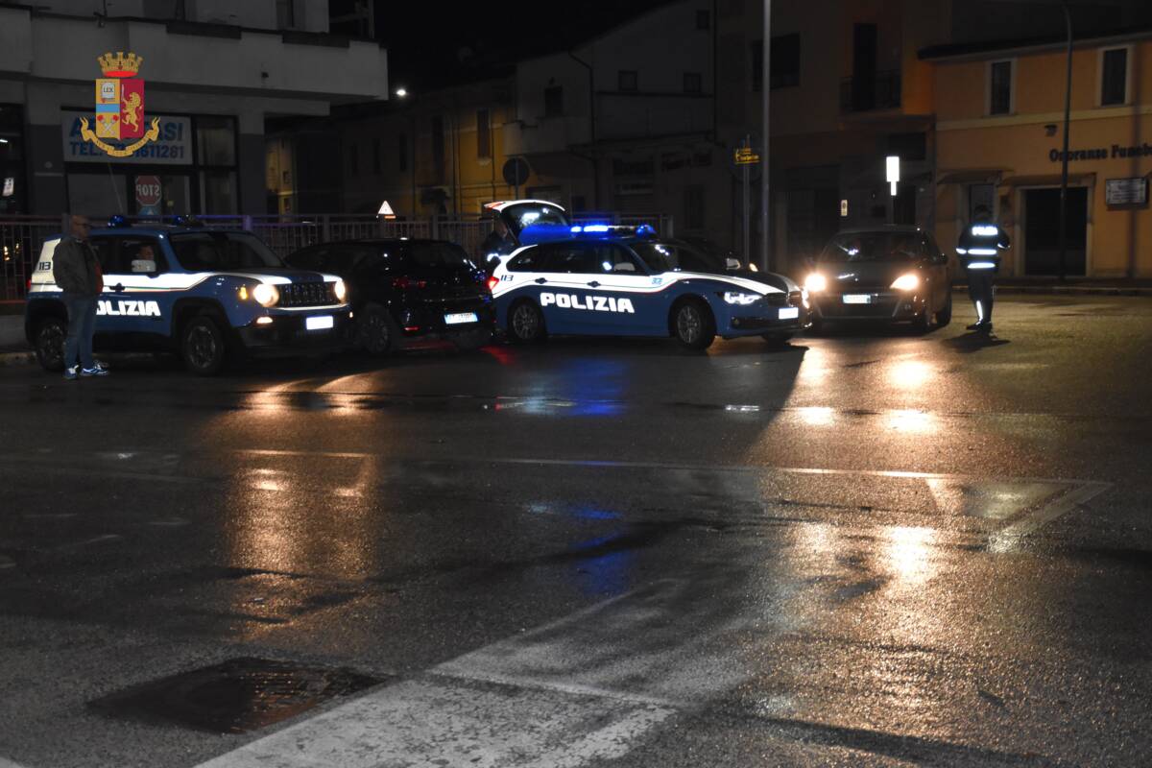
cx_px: 576
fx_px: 1632
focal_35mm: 51
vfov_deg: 26.5
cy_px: 384
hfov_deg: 38.9
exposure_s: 1/60
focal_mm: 34
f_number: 4.2
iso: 2200
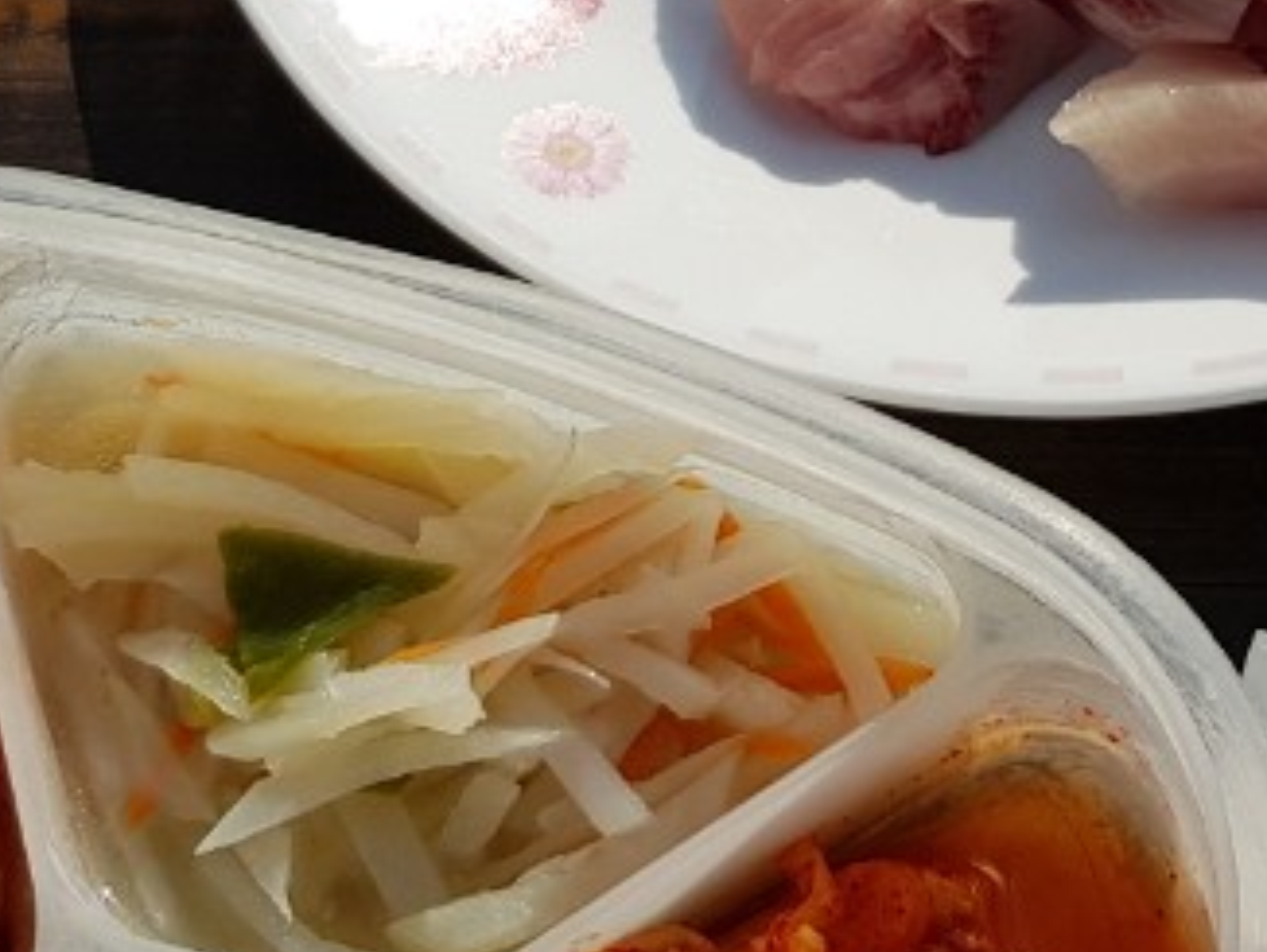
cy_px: -427
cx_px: 999
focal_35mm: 102
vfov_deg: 13.7
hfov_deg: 19.1
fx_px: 3736
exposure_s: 1/10000
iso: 40
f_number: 1.7
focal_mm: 4.2
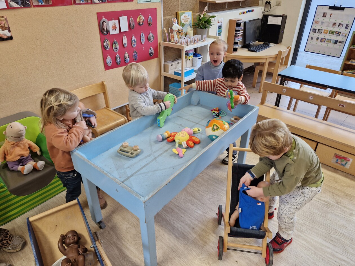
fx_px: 236
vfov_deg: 58.9
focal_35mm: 23
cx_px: 178
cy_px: 133
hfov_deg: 73.9
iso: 125
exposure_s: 1/100
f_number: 1.8
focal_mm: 5.54
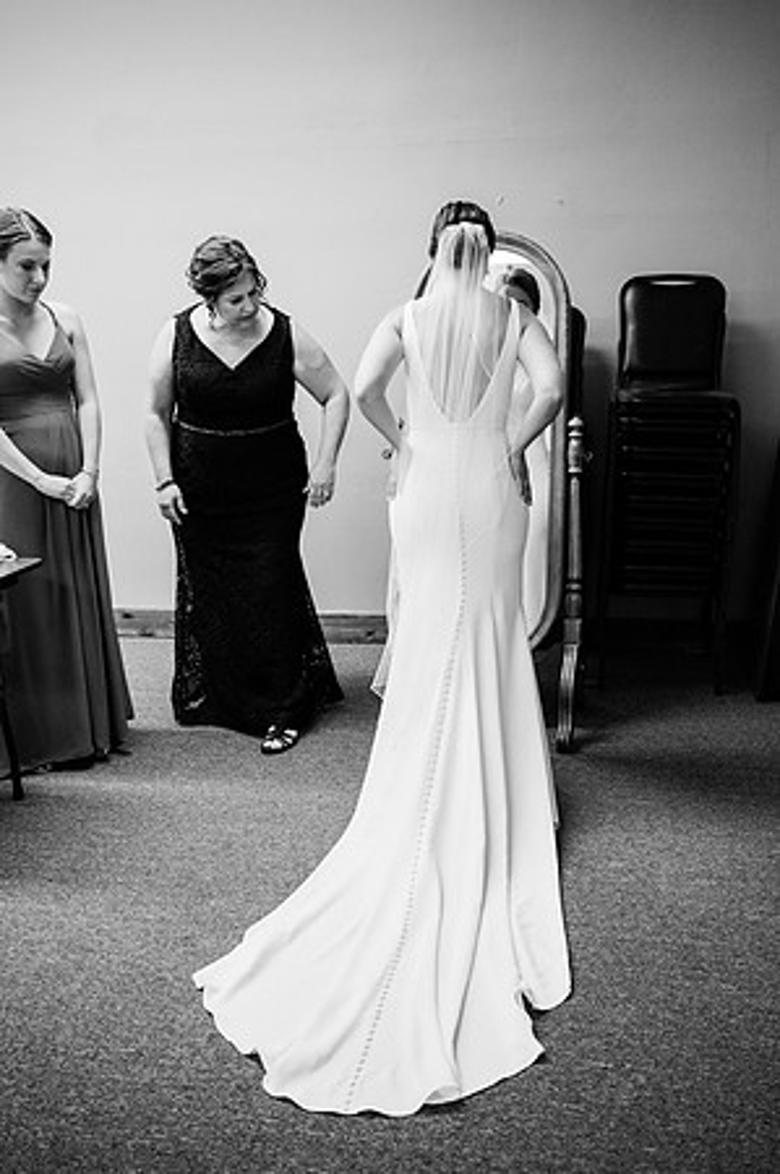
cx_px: 390
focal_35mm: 32
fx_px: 1059
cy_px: 587
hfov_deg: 40.4
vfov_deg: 58.0
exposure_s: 1/250
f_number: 4
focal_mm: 32.5
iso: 1600
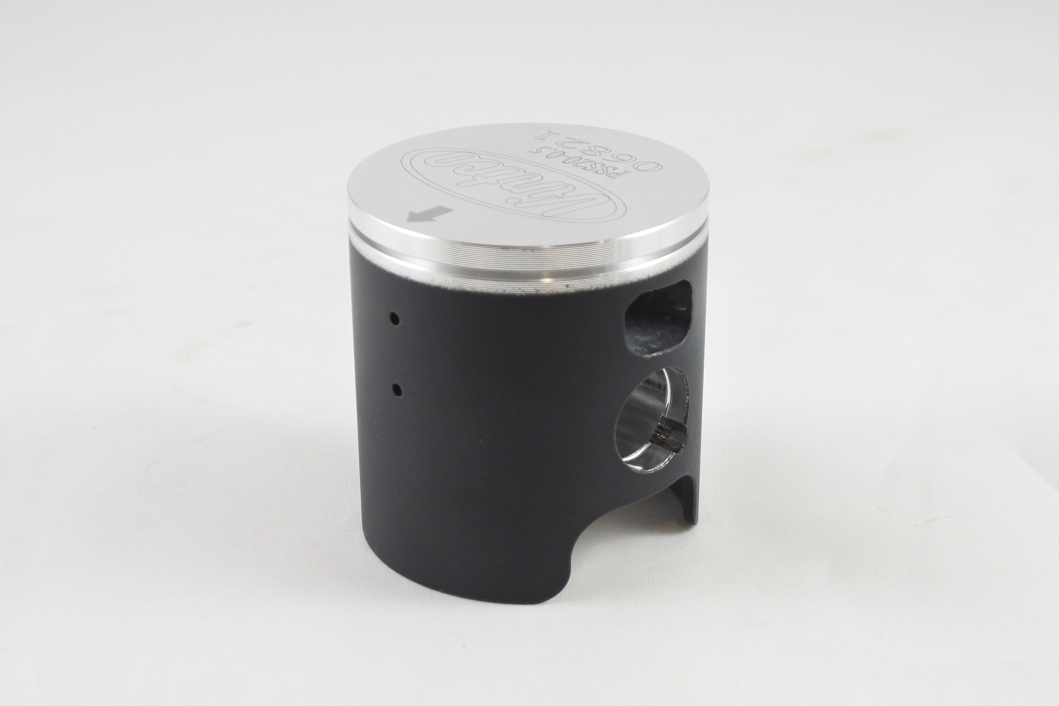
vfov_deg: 29.2
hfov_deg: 42.7
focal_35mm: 46
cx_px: 530
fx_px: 1353
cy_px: 353
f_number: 4.5
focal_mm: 17.2
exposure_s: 1/125
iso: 640
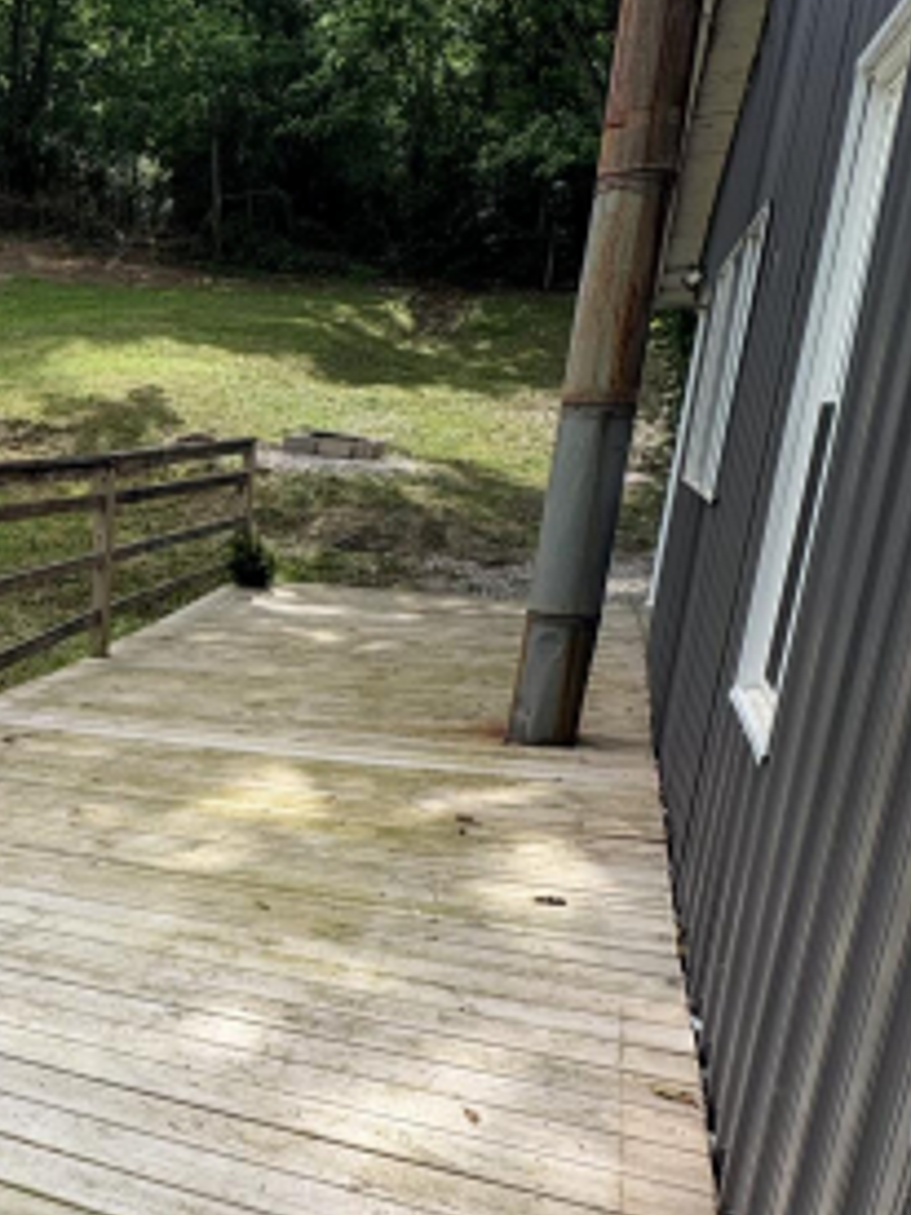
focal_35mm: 34
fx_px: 1194
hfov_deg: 34.7
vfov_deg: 53.5
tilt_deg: -14.3
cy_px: 744
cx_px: -137
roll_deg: +0.0
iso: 40
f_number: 2.2
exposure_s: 1/1126
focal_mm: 2.22
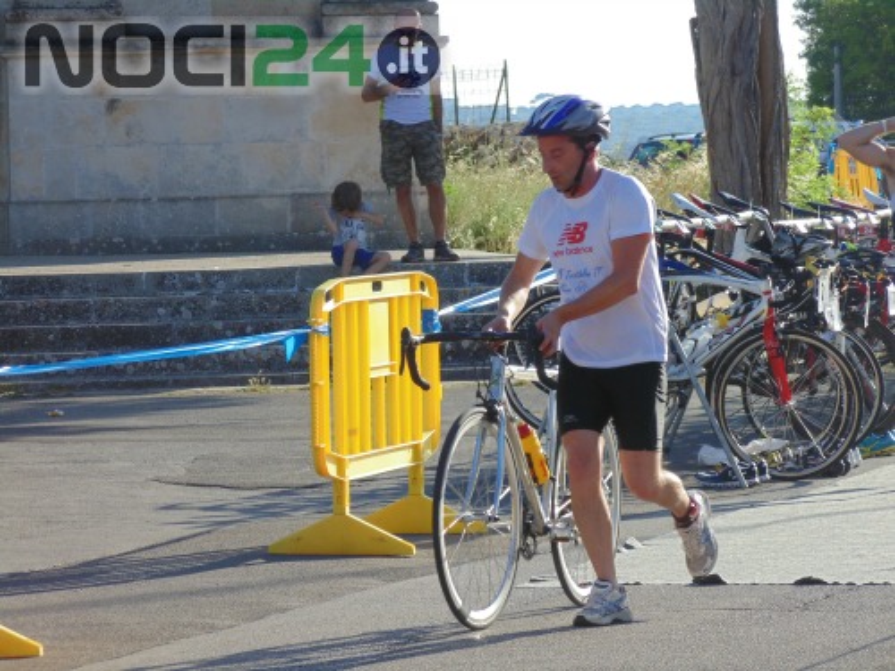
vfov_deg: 6.3
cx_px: 448
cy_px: 336
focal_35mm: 236
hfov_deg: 8.4
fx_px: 6102
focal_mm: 42.3
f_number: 5.6
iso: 80
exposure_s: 1/200
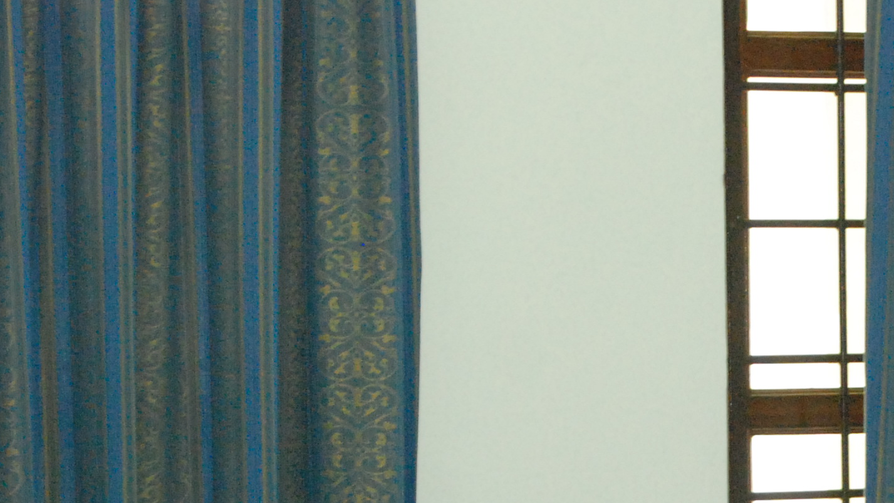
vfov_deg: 5.4
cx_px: 1059
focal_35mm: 222
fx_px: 5263
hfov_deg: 9.6
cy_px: 726
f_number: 5.6
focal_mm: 52
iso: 1600
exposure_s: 1/60
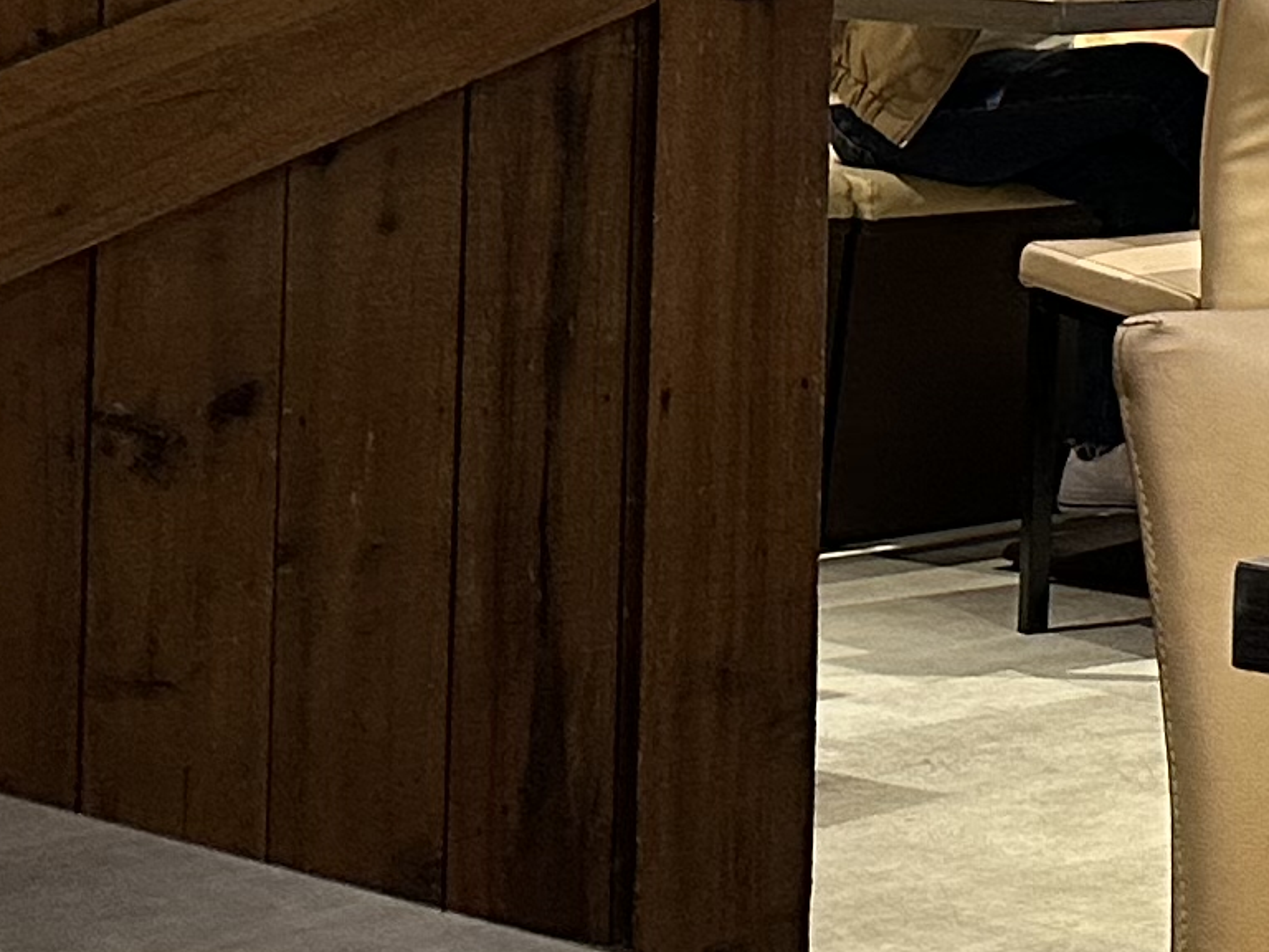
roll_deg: -0.5
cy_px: -334
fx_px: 4619
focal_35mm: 126
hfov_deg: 12.0
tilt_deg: +0.0
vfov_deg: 11.4
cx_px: 3201
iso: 200
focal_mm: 6.86
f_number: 1.78
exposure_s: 1/60
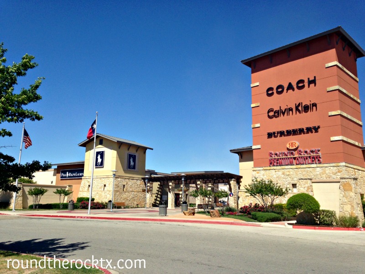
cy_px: 137
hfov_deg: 55.4
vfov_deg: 42.9
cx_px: 182
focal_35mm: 33
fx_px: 348
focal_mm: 4.12
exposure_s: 1/1938
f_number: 2.4
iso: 50
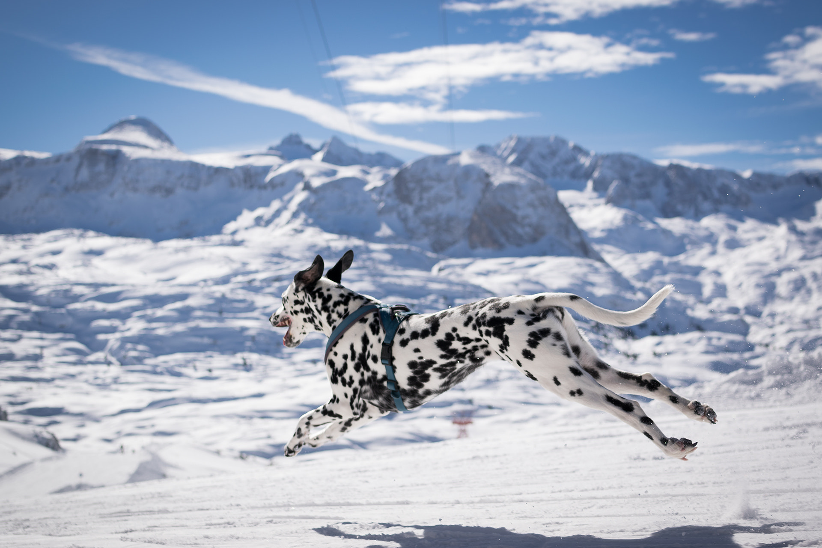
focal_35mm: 52
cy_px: 274
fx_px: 1199
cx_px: 411
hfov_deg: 37.9
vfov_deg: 25.8
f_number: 4
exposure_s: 1/3000
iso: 100
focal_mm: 35
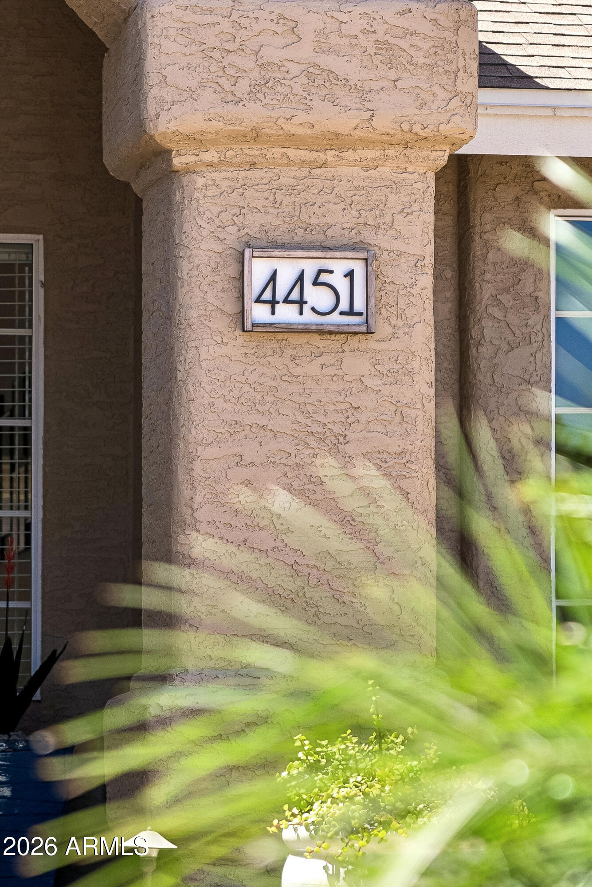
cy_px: 444
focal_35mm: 157
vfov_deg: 13.1
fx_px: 3869
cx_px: 296
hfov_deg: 8.7
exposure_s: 1/1600
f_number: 4
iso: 400
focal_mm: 105
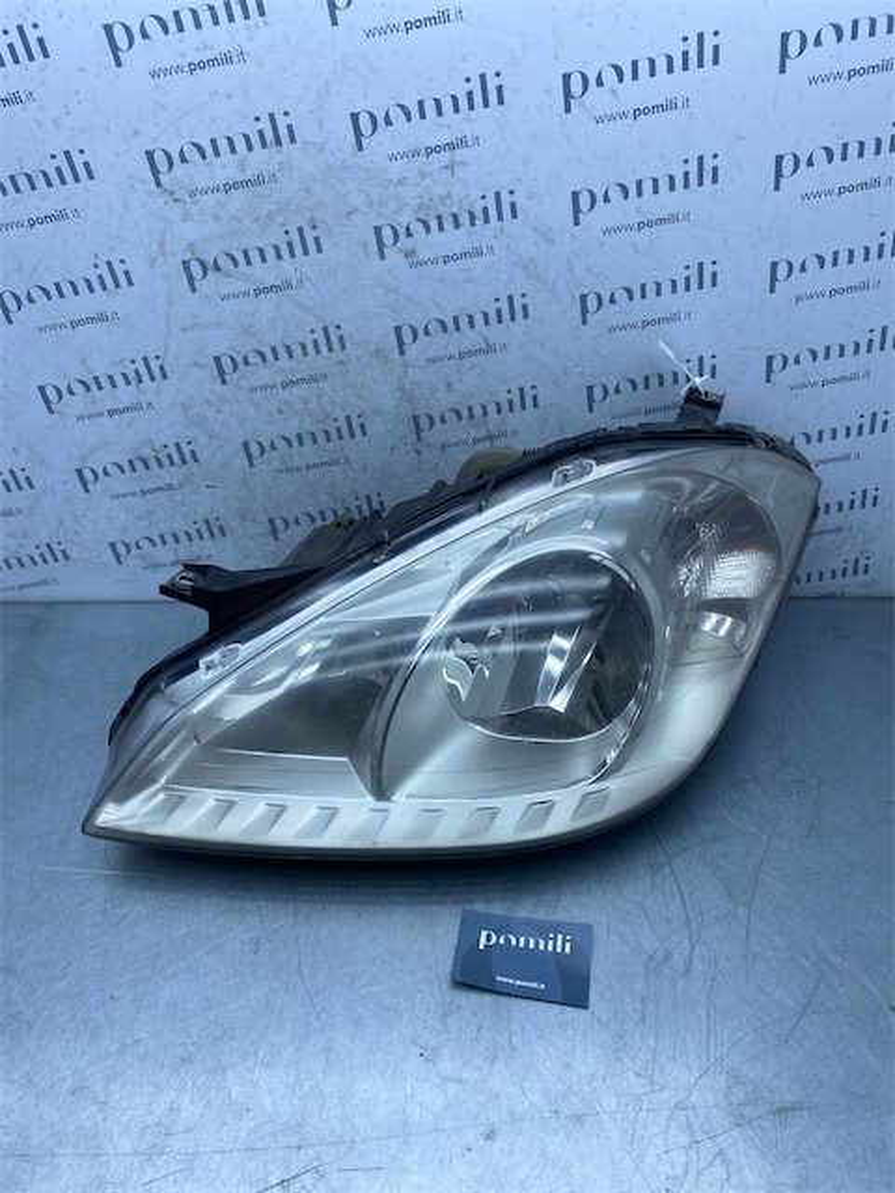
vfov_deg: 67.3
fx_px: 896
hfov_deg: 53.1
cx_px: 448
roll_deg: -1.4
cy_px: 596
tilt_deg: -36.6
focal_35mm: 26
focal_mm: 4.25
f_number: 1.8
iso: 32
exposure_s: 1/1232
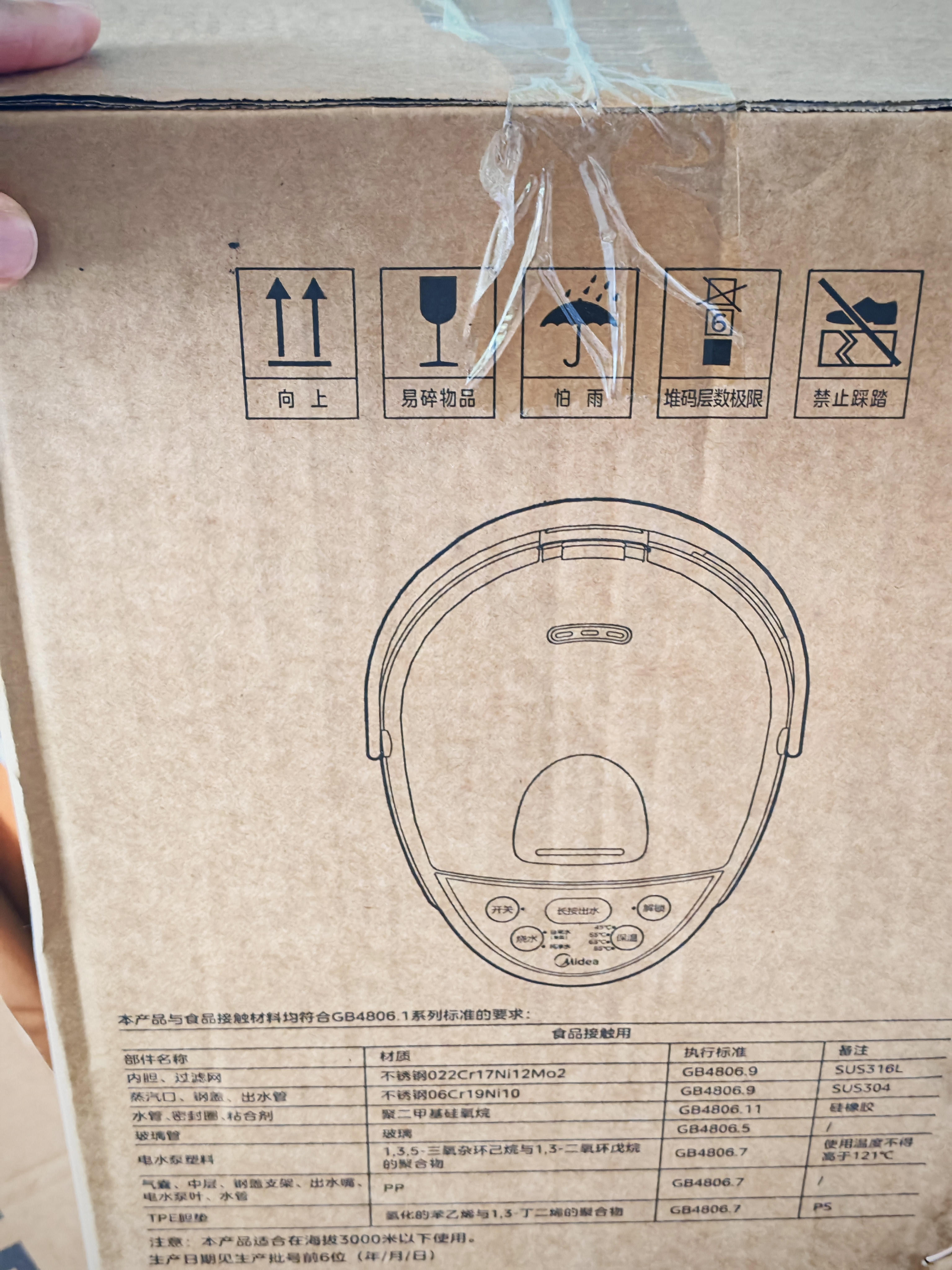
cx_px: 476
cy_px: 635
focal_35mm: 48
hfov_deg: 30.3
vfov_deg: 39.7
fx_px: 1760
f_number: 1.95
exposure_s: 1/50
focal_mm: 6.67
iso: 500
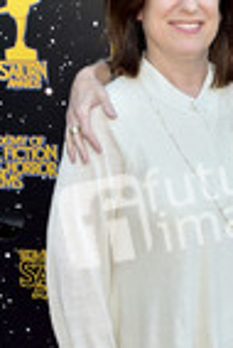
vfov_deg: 20.6
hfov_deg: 14.0
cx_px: 256
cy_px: 333
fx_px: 930
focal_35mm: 96
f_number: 6.3
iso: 500
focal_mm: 34
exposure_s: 1/320
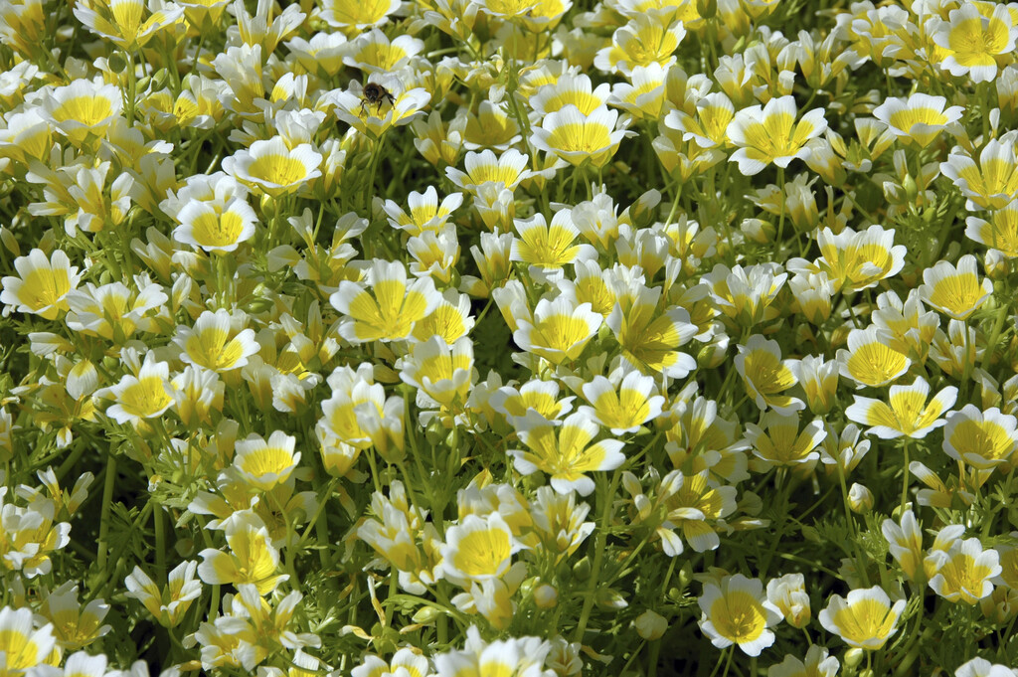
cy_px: 338
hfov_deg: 13.1
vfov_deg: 8.7
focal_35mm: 158
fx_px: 4450
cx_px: 509
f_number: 11
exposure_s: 1/500
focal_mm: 105
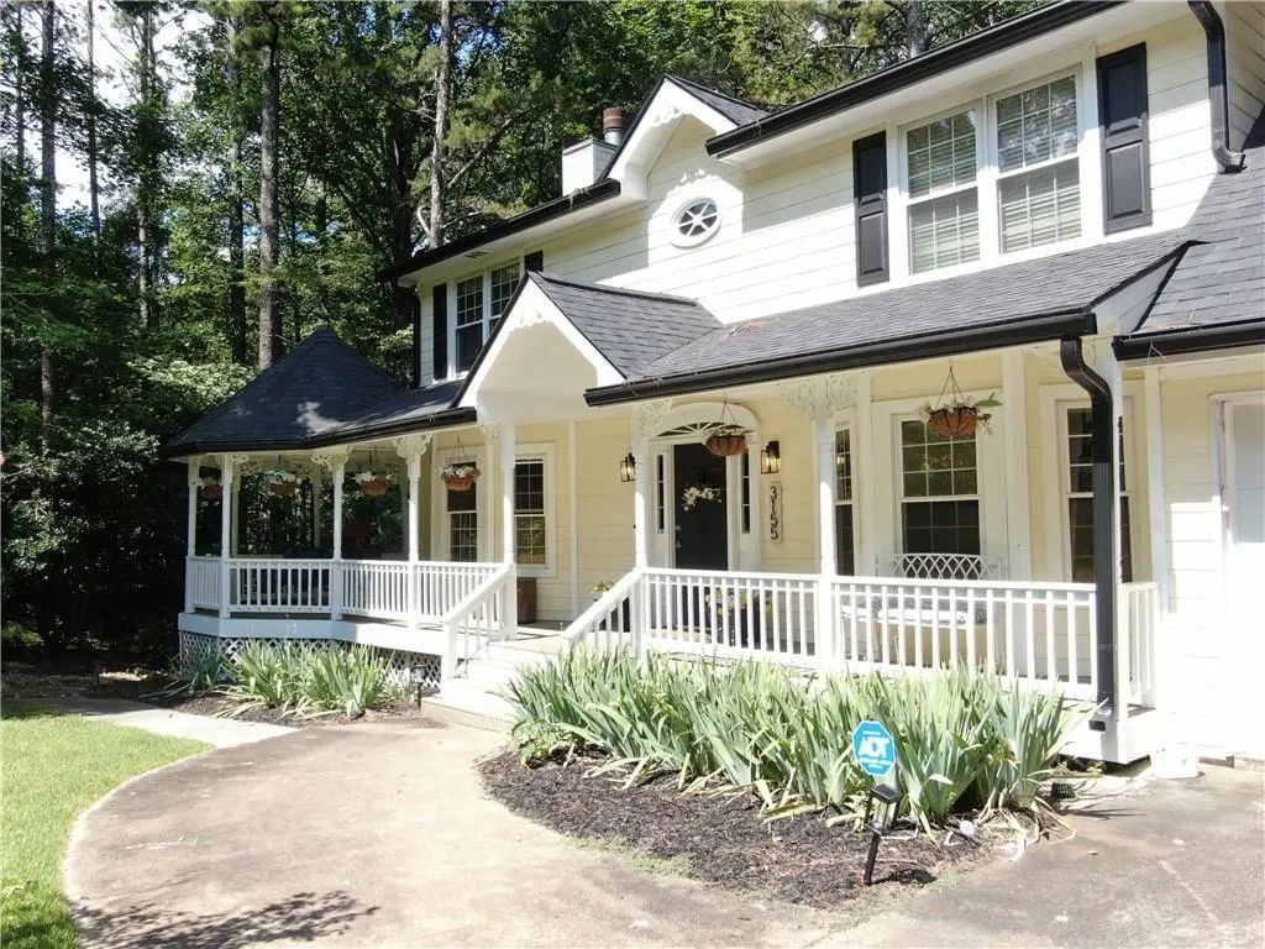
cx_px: 632
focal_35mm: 29
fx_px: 1060
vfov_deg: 48.2
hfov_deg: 61.7
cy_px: 474
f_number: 3
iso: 100
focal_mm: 5.11
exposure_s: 1/320
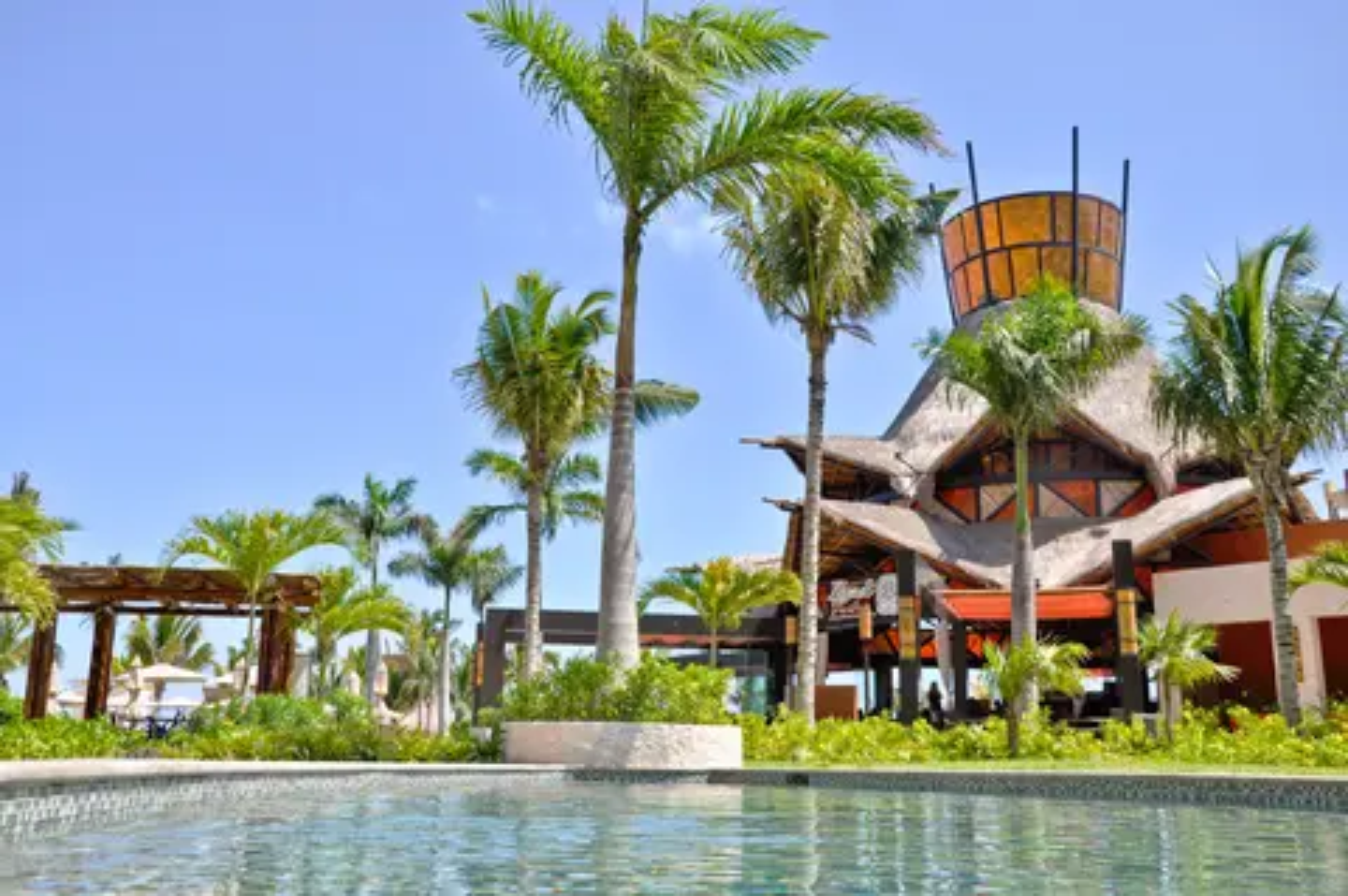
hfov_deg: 53.2
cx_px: 674
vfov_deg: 36.8
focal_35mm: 36
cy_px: 448
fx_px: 1347
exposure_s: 1/800
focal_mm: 24
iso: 220
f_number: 7.1
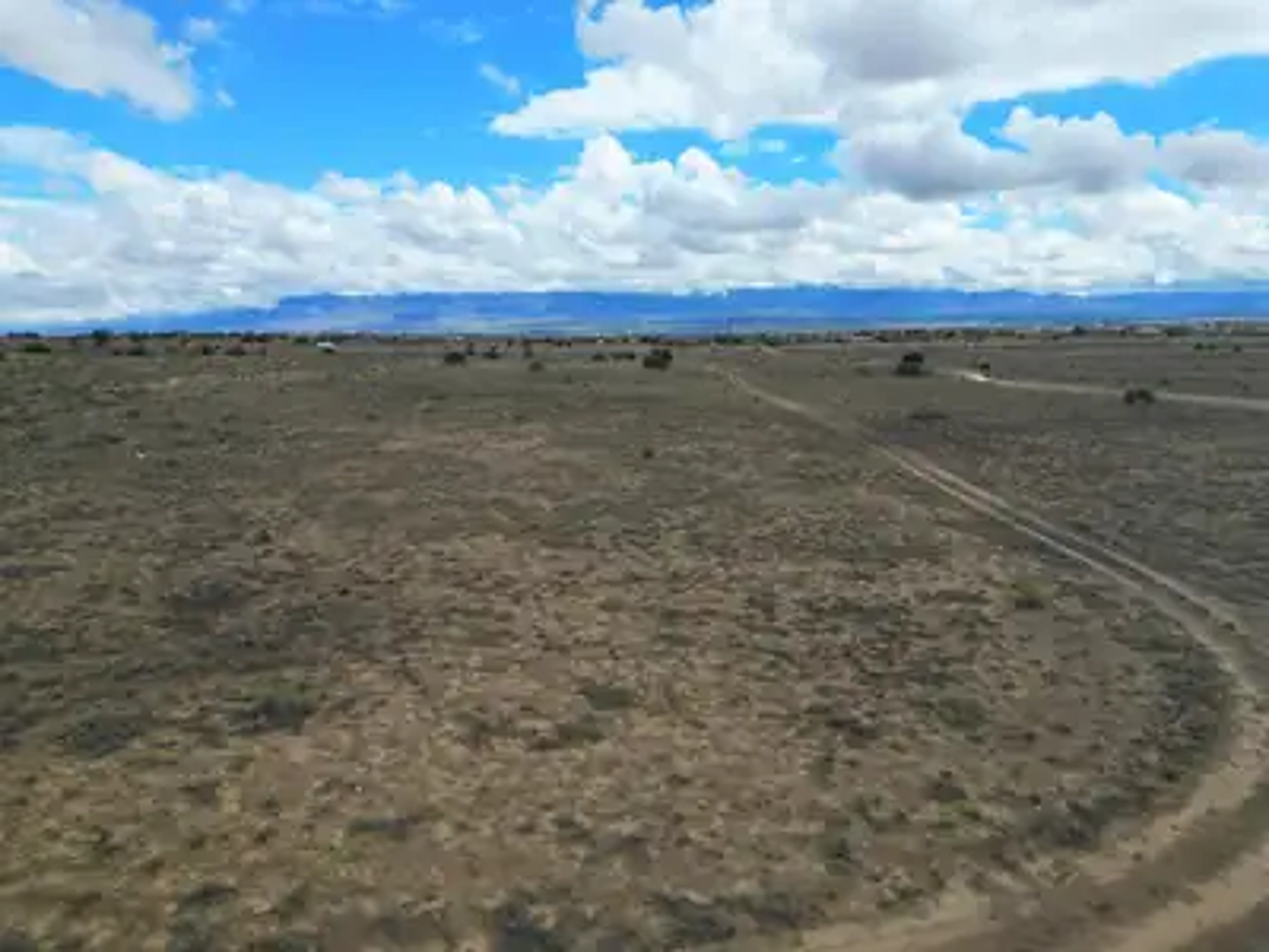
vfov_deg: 56.8
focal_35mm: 24
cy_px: 476
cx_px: 634
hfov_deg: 71.6
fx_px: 880
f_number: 1.7
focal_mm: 6.72
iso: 160
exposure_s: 1/4000
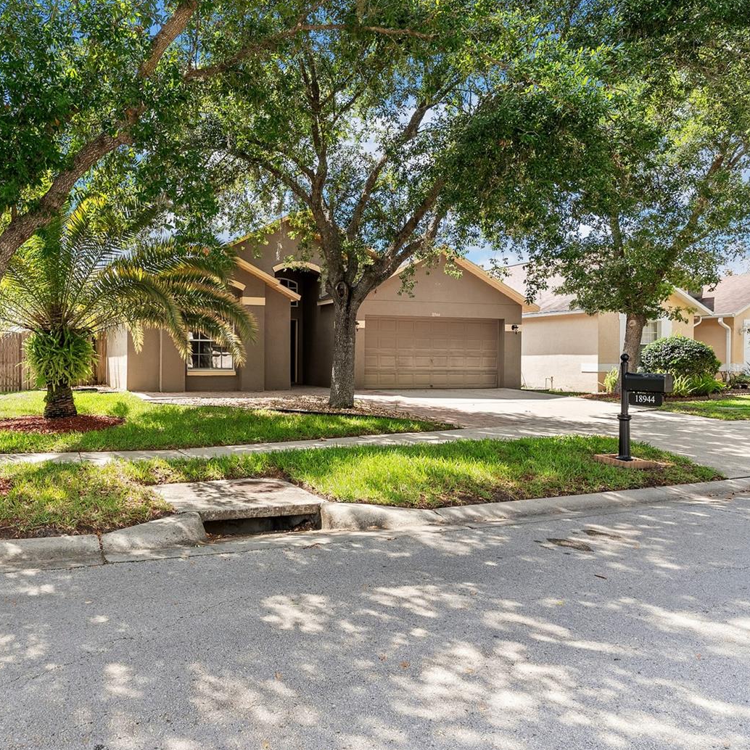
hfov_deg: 60.4
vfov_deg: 62.9
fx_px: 613
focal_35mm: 25
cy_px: 368
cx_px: 213
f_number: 9
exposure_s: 1/15
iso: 100
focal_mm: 19
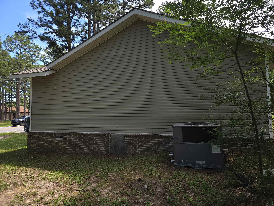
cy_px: 103
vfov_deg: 58.9
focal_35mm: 23
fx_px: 182
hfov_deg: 73.9
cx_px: 137
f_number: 1.7
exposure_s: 1/184
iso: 12
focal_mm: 6.3
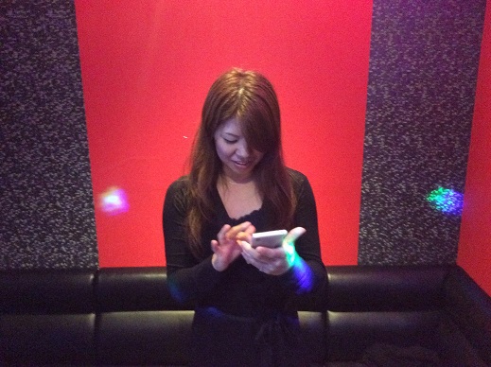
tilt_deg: -16.6
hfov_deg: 56.9
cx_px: 246
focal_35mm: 32
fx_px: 453
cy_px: 184
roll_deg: -0.5
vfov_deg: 44.1
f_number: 2.4
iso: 800
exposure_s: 1/15
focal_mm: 3.3
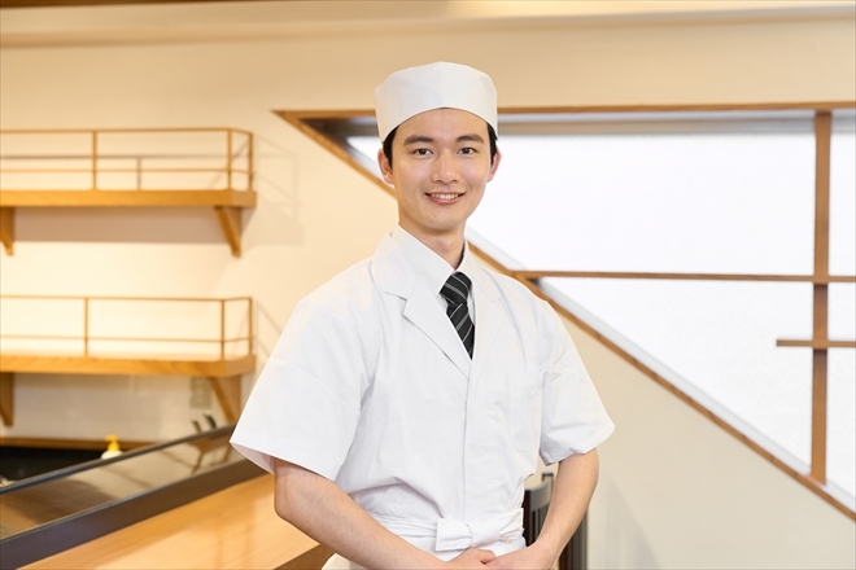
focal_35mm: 64
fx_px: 1522
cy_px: 285
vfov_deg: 21.2
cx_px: 428
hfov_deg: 31.4
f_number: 3.5
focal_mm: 64
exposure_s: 1/100
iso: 1000
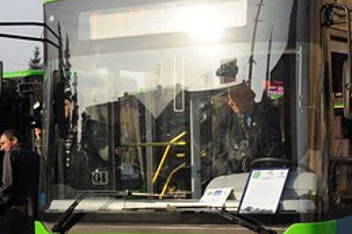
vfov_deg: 13.0
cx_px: 338
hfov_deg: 19.0
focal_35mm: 105
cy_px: 136
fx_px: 1025
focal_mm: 34
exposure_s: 1/250
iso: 200
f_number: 9
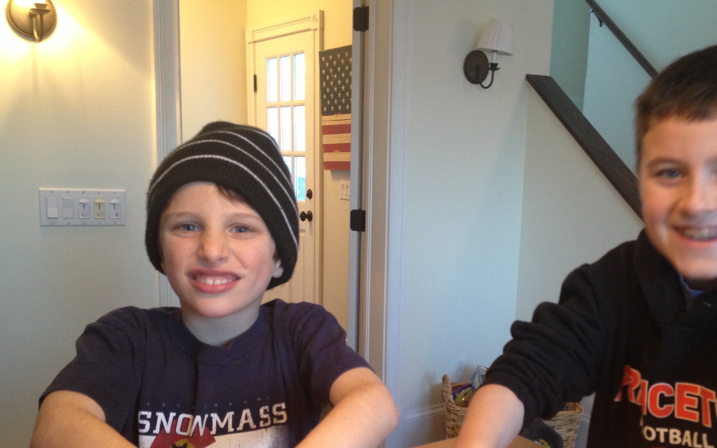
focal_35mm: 44
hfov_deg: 45.1
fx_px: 860
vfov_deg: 28.9
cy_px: 313
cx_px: 419
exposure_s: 1/20
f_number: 2.4
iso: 160
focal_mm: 4.28
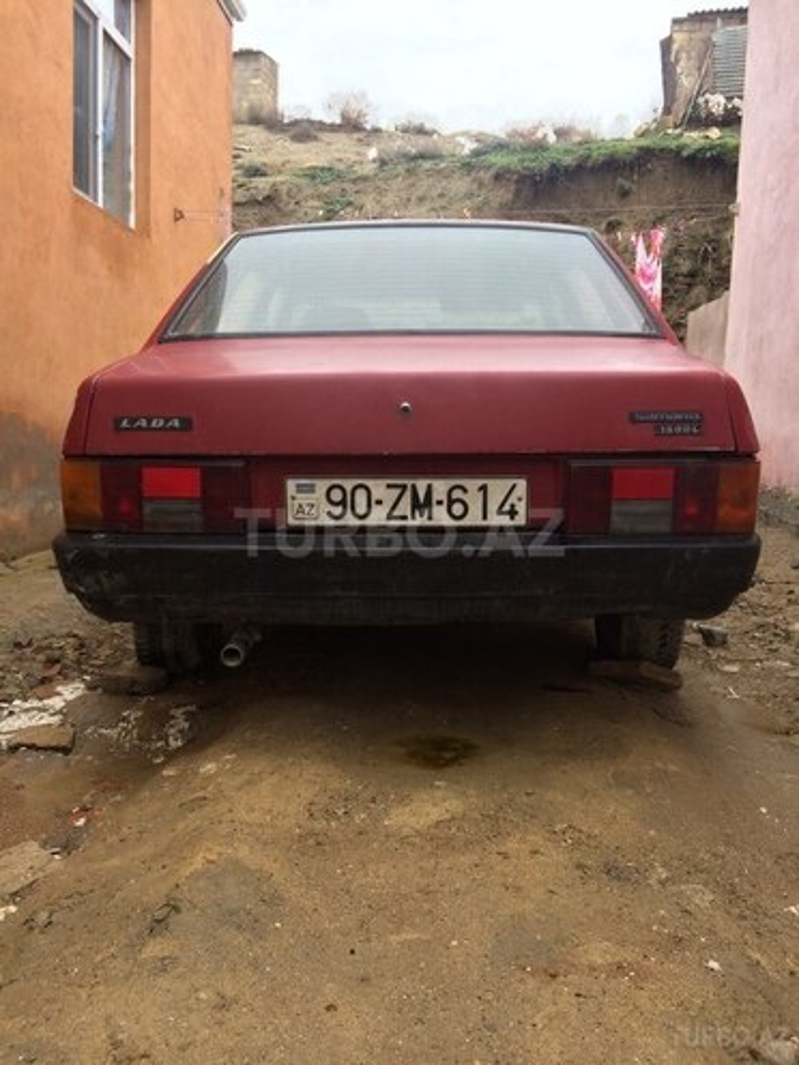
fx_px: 892
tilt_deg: -7.5
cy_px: 532
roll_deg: -0.9
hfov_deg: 48.2
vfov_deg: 61.7
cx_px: 400
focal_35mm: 29
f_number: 2.2
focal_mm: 4.15
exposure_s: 1/285
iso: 32
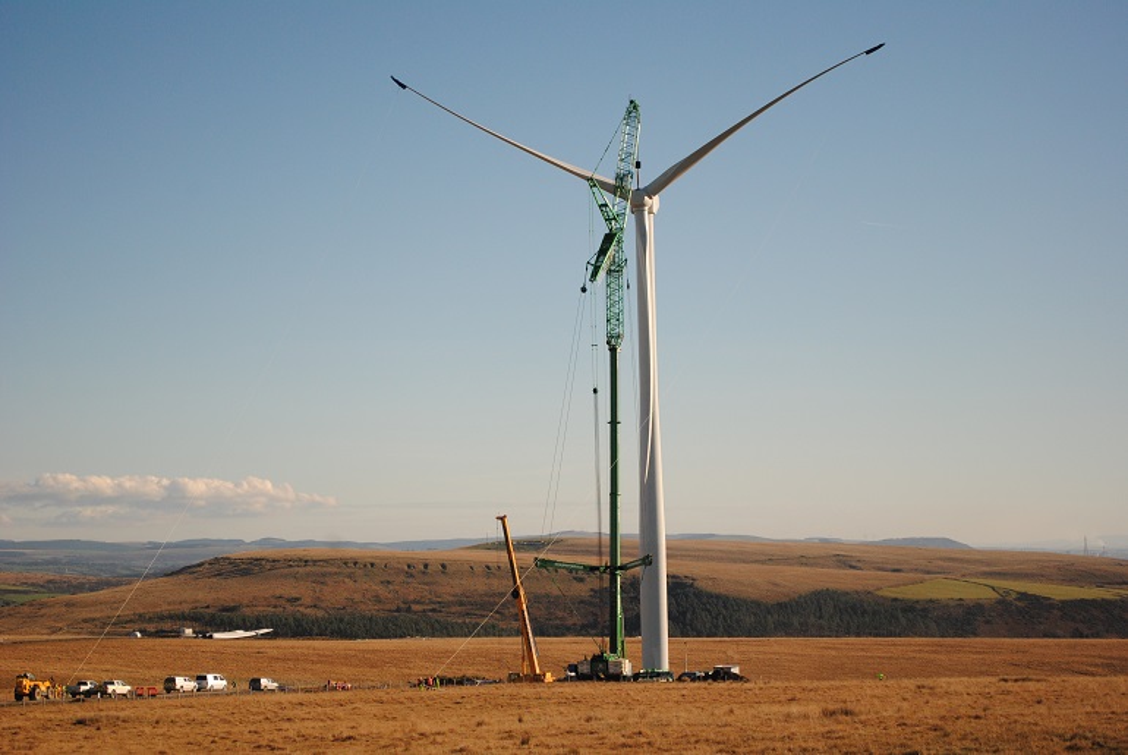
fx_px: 2258
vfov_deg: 19.0
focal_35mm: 72
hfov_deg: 28.0
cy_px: 378
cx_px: 564
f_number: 5.6
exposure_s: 1/2500
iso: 400
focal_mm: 48
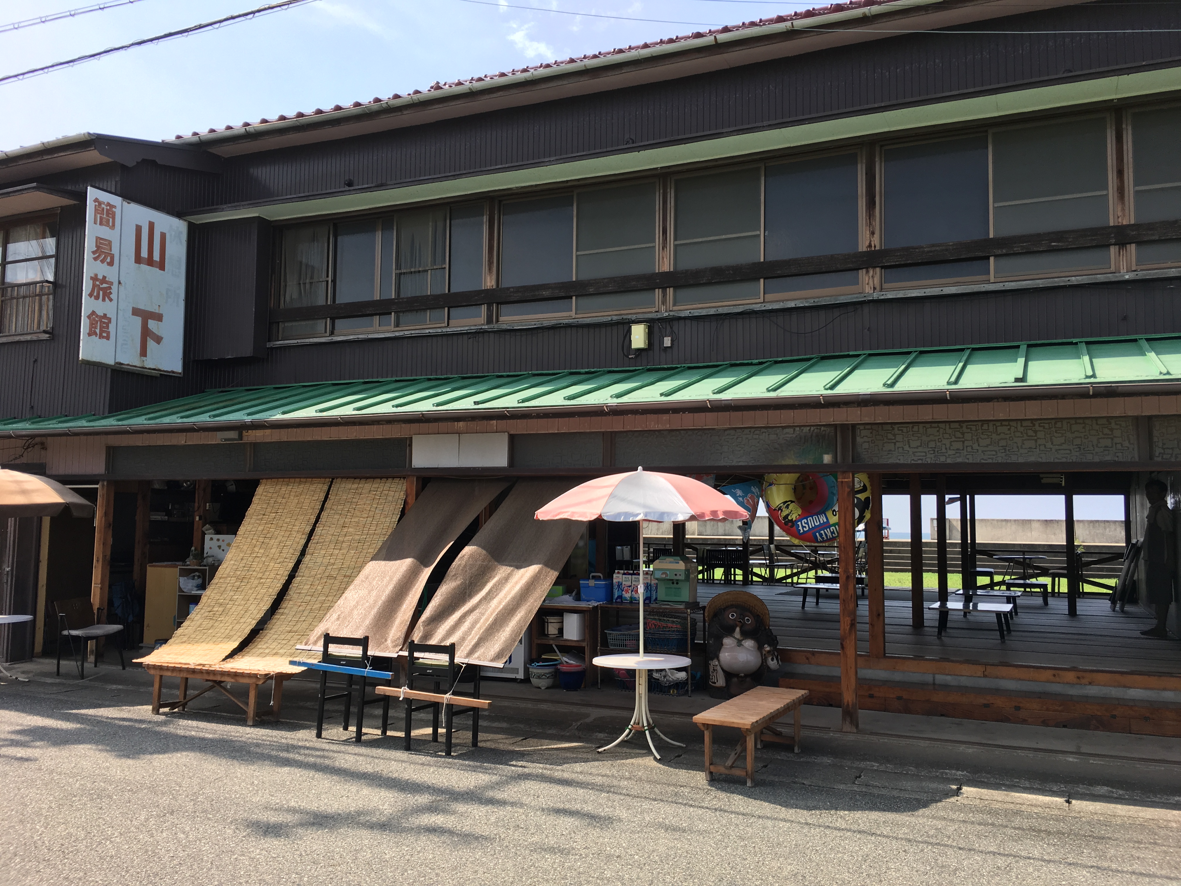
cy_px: 443
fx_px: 989
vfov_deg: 48.2
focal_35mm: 29
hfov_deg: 61.7
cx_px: 590
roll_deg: +0.1
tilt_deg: +3.8
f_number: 2.2
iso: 25
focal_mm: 4.15
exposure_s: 1/761
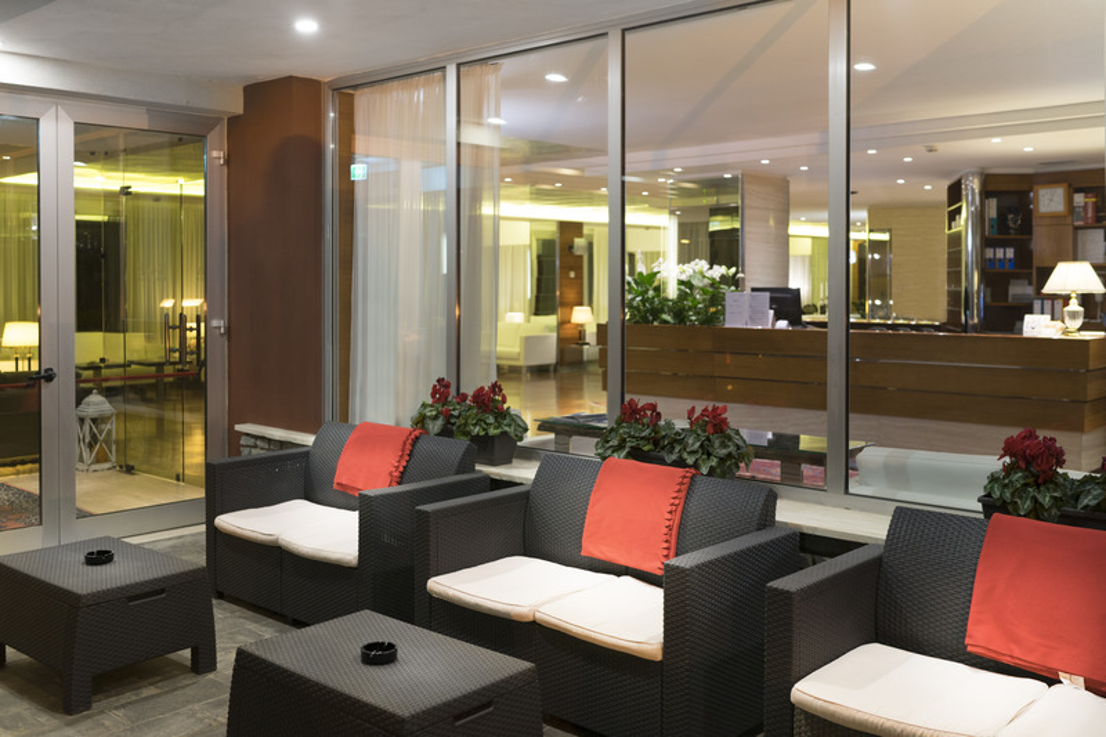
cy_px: 368
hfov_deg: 54.4
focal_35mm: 35
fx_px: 1075
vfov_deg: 37.8
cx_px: 553
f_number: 3.5
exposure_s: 1/13
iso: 400
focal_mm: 35
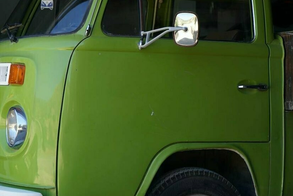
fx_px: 830
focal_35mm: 102
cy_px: 92
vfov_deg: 13.4
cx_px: 128
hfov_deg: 20.0
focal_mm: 70
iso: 400
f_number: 5.6
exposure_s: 1/250
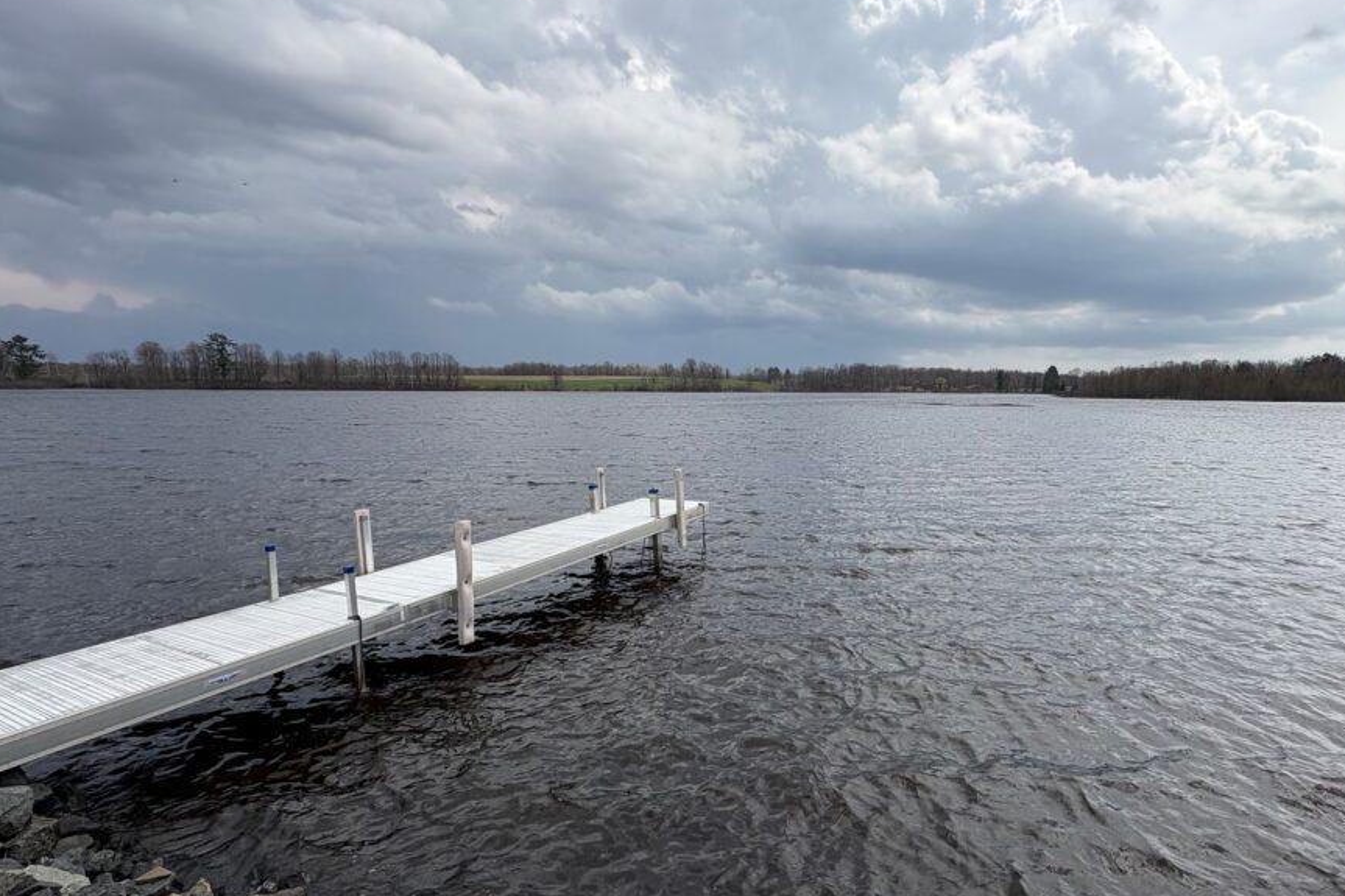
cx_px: 754
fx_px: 672
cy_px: 450
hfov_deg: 89.6
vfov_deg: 67.4
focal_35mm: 18
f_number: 2.2
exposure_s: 1/1748
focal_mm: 2.22
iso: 40
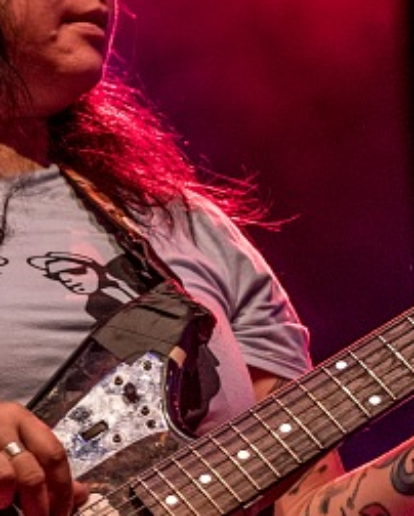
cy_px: 399
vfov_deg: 6.9
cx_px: -4
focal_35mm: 281
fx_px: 4299
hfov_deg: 5.5
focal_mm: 70
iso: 1600
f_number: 2.8
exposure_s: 1/100
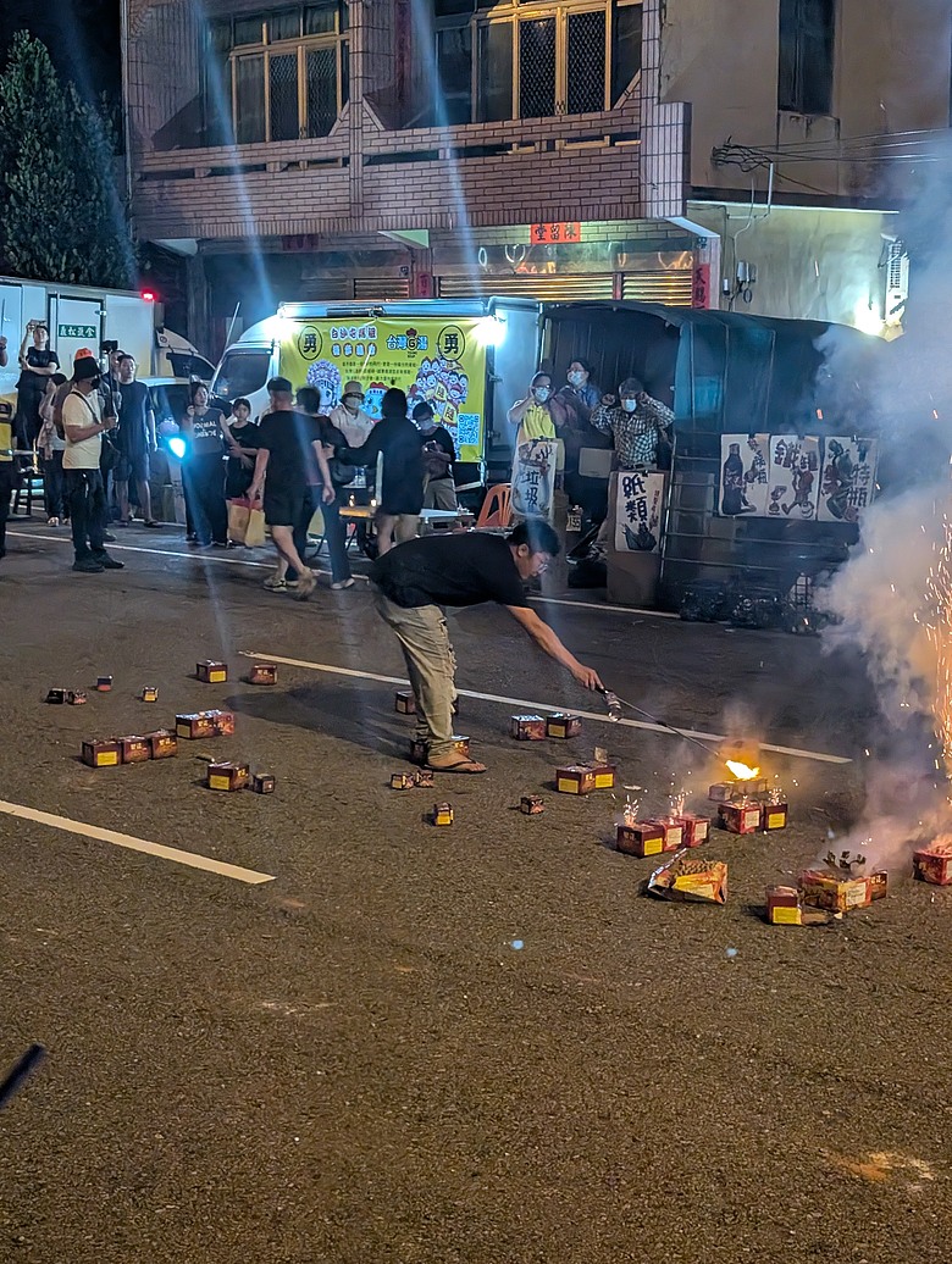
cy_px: 632
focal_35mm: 49
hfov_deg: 29.7
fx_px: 1792
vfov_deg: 38.9
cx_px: 476
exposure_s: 1/62.6
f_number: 1.68
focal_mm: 6.9
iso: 435
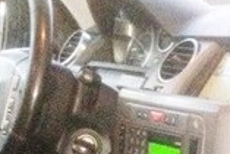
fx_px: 921
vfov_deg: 9.0
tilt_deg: -18.0
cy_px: 296
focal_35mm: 144
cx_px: 267
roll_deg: -1.1
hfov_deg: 13.9
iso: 500
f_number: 2.4
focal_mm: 4.12
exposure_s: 1/16
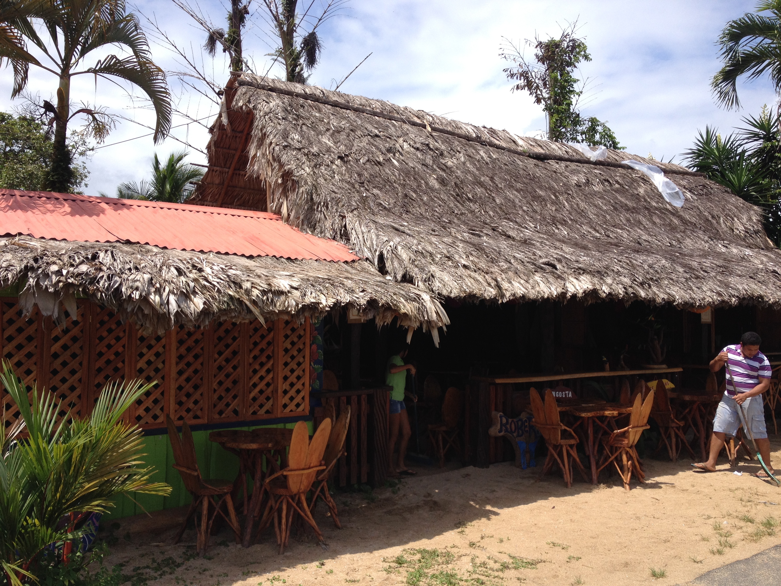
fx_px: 790
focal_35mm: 35
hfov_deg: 52.6
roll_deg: -0.2
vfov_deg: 40.7
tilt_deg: -1.0
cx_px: 390
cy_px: 293
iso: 50
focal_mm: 4.28
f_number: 2.4
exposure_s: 1/1577
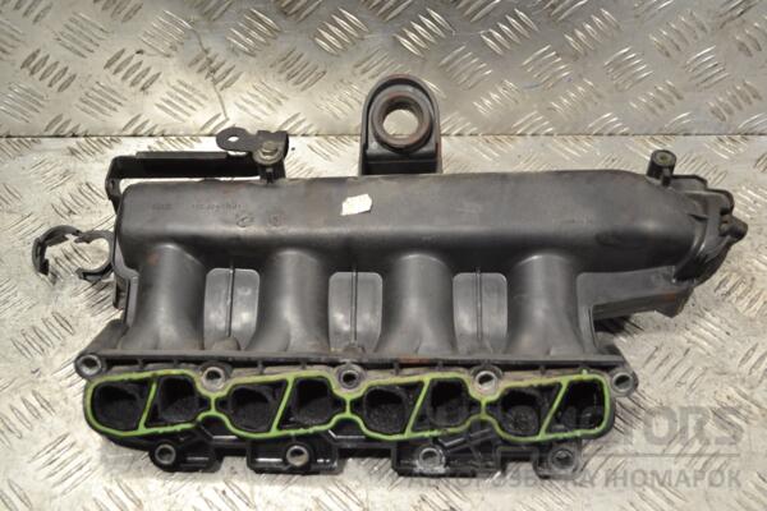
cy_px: 256
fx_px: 895
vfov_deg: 31.9
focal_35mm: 42
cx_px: 384
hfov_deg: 46.4
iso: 220
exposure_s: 1/30
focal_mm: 28
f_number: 4.5
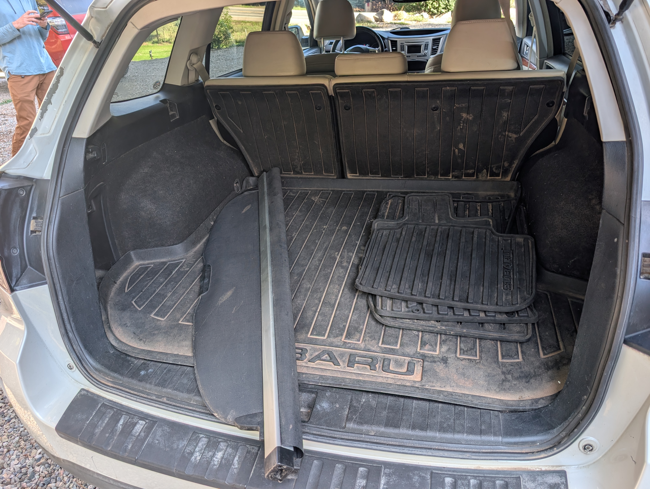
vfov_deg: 56.9
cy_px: 244
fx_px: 451
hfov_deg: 71.5
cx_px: 325
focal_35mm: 24
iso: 20
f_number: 1.68
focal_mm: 6.9
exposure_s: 1/67.5
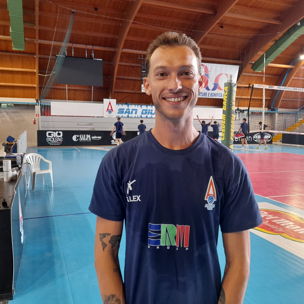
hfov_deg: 52.5
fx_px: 308
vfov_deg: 52.5
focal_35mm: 31
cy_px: 149
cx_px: 153
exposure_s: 1/50
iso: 64
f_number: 2
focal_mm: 4.6
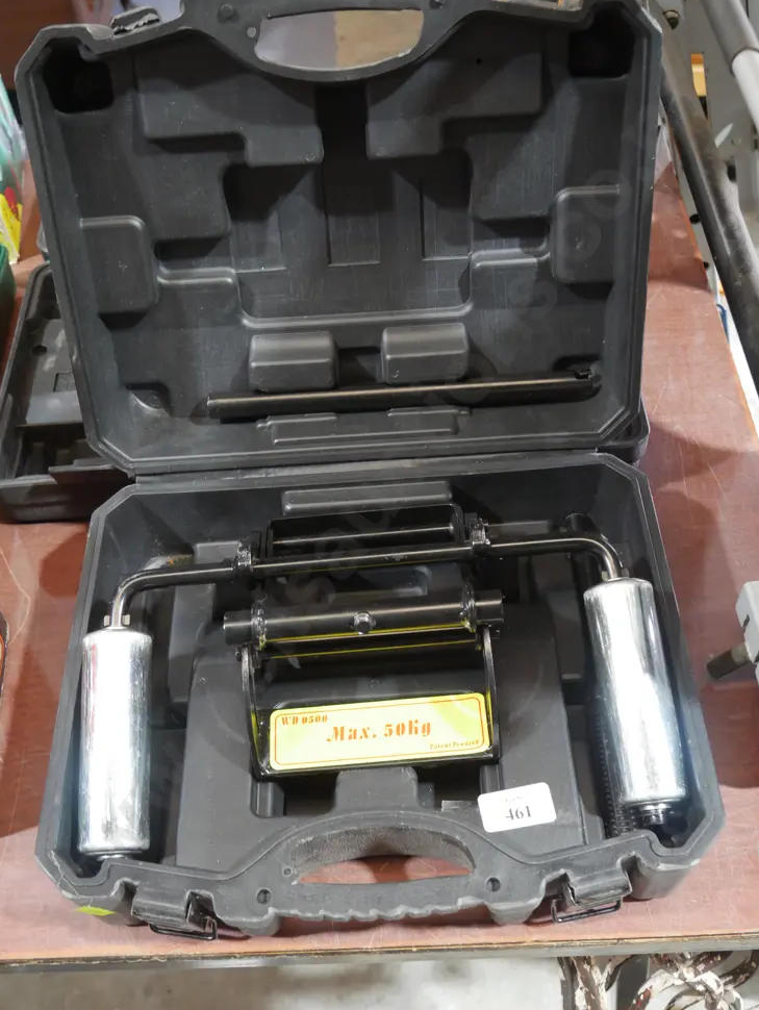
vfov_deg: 48.9
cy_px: 502
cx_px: 375
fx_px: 1109
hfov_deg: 37.8
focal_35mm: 38
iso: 1250
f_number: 4
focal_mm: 18
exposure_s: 1/60
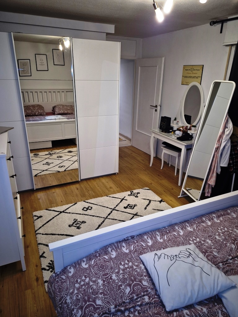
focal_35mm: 23
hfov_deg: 58.9
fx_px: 211
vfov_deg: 73.9
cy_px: 158
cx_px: 119
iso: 100
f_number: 1.8
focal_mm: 5.4
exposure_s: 1/33
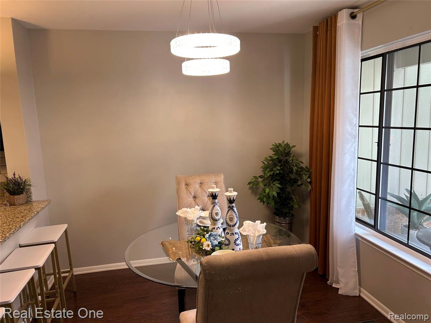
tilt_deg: -8.0
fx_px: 324
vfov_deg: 53.1
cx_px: 216
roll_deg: +1.7
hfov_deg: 67.3
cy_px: 162
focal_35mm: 26
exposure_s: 1/120
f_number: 1.5
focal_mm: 5.7
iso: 80
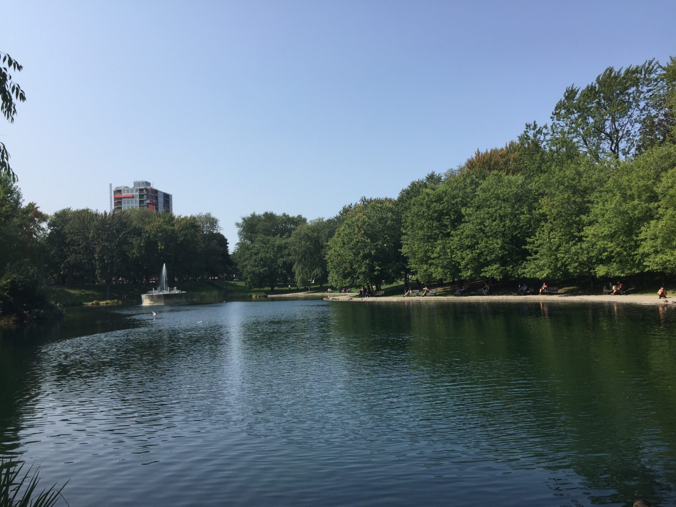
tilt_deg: +3.2
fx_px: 566
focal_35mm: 29
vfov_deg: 48.2
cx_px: 338
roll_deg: +1.4
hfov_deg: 61.7
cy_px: 254
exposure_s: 1/1582
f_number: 2.2
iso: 32
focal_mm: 4.15
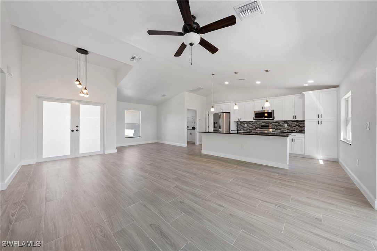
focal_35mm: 12
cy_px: 126
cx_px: 188
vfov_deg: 90.0
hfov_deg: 112.6
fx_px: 126
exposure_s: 1/4
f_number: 9
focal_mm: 12
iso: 200
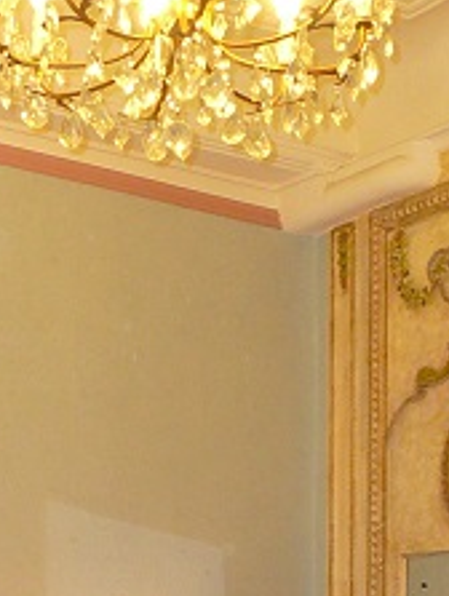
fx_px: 1621
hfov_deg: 15.5
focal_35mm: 94
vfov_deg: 20.1
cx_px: 3
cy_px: 609
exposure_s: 1/8
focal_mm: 5.2
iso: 200
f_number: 2.8
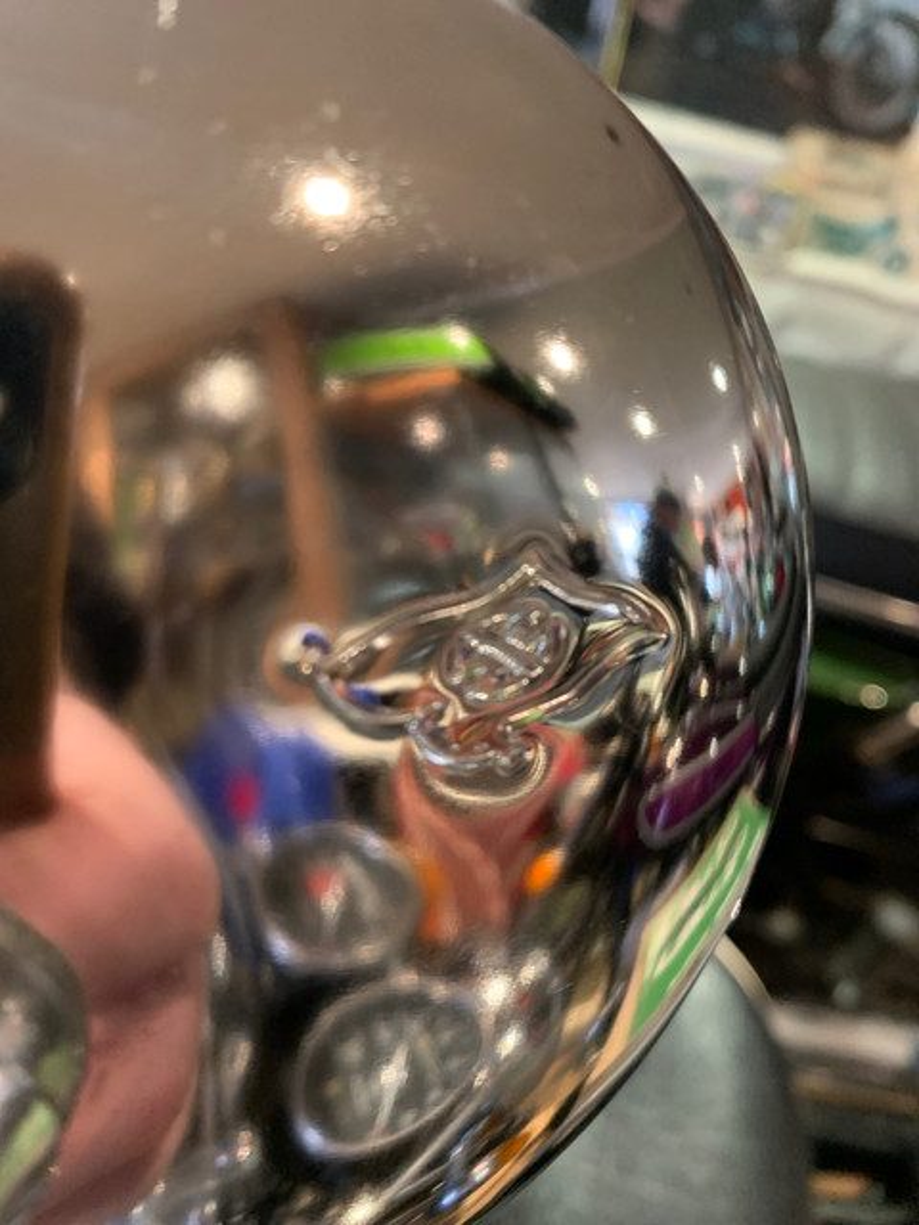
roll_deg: -14.8
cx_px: 460
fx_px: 920
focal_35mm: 26
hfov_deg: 53.1
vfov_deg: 67.3
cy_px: 612
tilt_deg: -34.9
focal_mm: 4.25
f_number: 1.8
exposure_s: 1/33
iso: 400
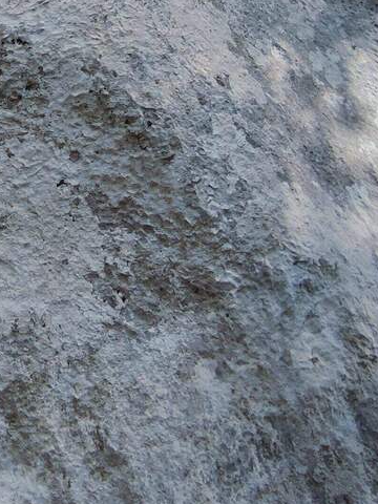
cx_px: -94
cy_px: 80
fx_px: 699
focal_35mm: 48
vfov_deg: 37.8
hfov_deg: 26.4
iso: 50
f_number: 2.2
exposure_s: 1/150
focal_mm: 1.65
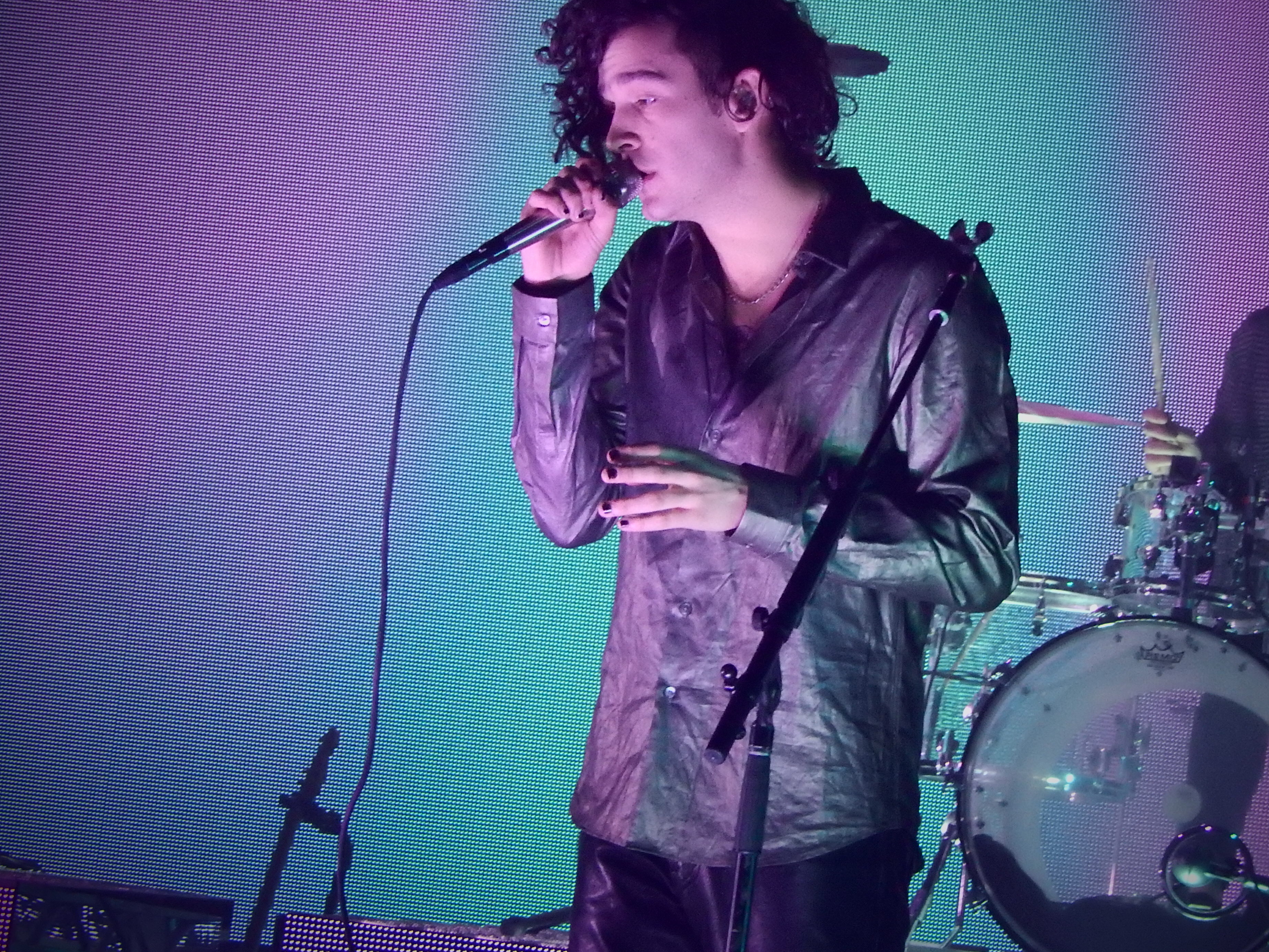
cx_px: 714
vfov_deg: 8.9
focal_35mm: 167
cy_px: 449
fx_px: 6122
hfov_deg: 11.8
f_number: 5.6
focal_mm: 24.1
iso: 1600
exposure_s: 1/125
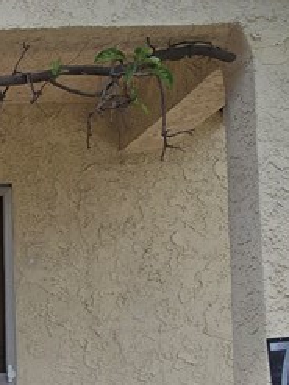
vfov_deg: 34.8
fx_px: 602
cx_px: -81
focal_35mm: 54
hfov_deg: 23.9
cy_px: 290
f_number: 2.2
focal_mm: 2.2
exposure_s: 1/2038
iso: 50
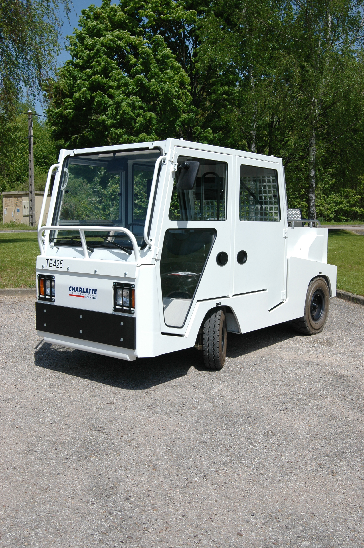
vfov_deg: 49.6
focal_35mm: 39
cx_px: 182
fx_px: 593
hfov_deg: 34.1
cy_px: 274
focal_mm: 26
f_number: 10
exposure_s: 1/400
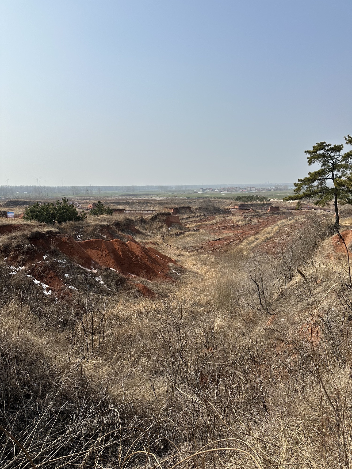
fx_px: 325
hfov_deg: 56.8
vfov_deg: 71.6
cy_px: 234
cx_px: 176
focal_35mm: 24
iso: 80
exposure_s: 1/7042
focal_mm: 6.86
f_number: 1.78
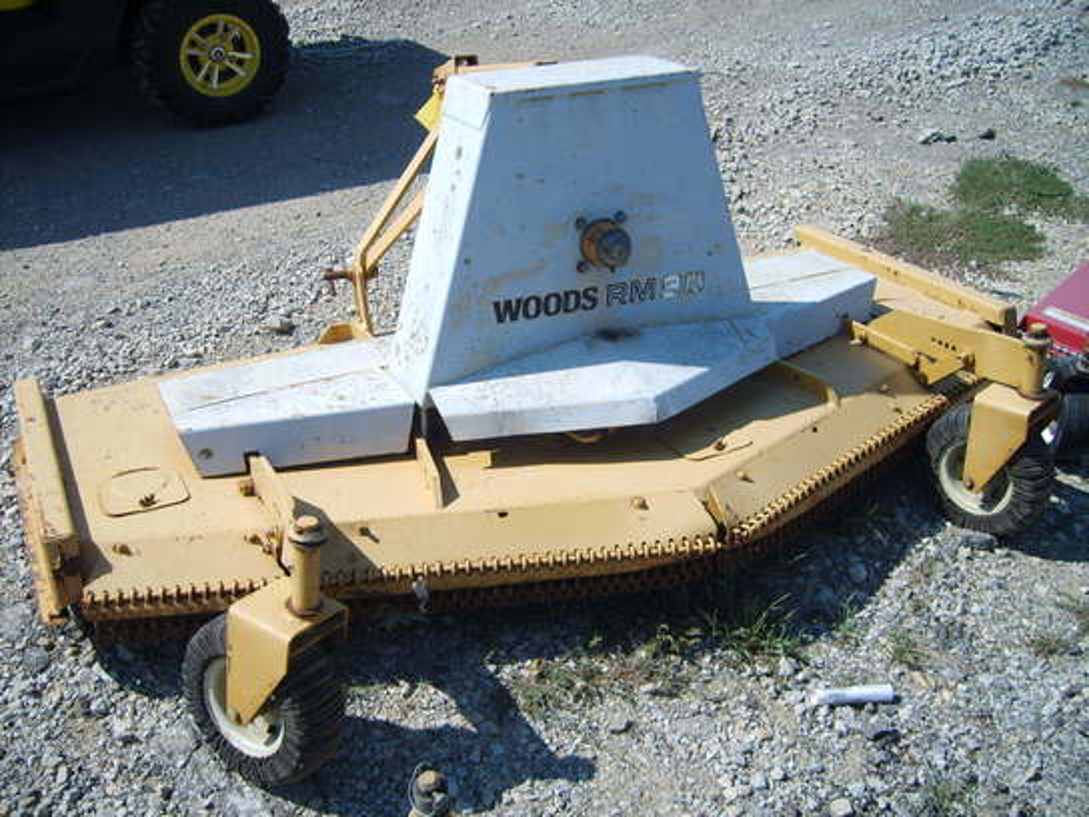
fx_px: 1101
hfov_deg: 52.6
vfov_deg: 40.7
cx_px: 544
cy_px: 408
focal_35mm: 35
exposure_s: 1/180
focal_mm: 5.8
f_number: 7.1
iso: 50
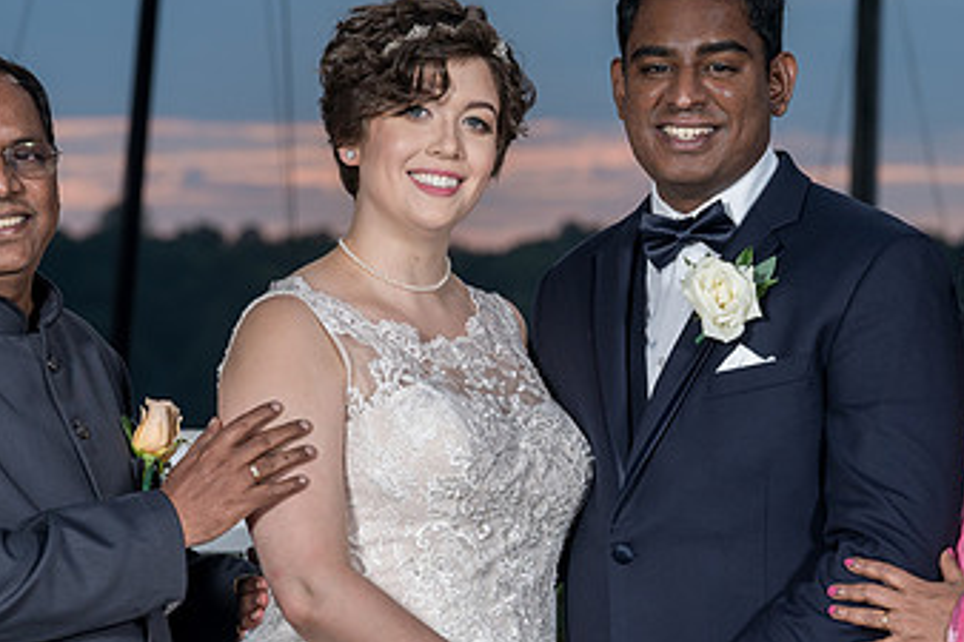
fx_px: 7574
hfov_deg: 7.3
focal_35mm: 283
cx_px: 588
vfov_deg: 4.9
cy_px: 328
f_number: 8
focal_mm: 154
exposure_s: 1/200
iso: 100
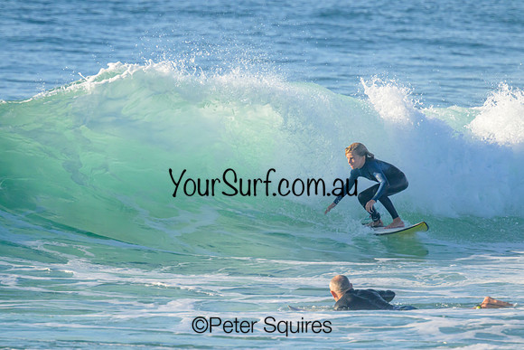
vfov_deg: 1.6
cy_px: 169
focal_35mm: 842
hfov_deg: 2.4
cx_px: 269
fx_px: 12263
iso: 1250
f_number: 11
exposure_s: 1/2000
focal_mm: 800
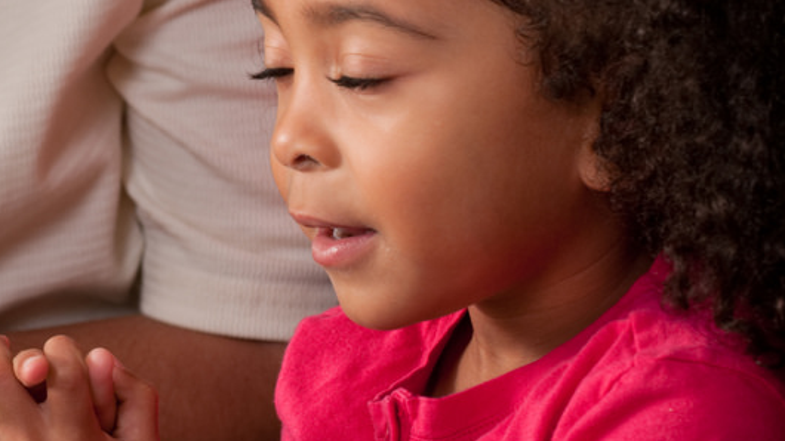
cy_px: -19
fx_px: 10469
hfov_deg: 4.3
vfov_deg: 2.4
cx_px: -177
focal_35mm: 503
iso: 100
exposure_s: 1/200
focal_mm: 120
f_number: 5
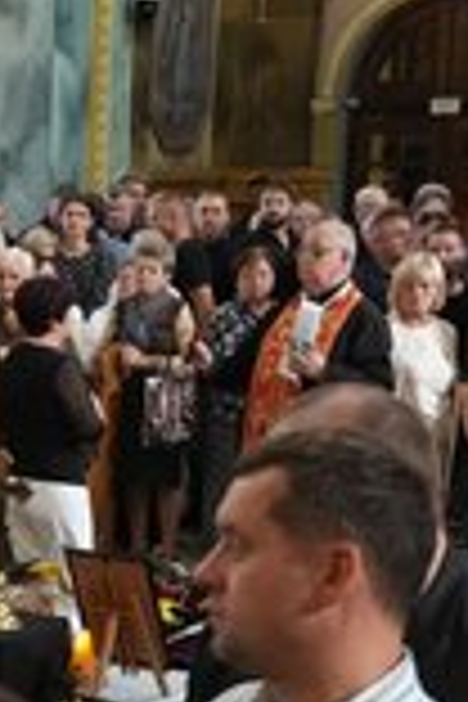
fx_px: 2106
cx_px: -266
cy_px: 551
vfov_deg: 18.8
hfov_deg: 12.0
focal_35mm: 108
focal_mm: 42
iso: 12800
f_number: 5.6
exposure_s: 1/200
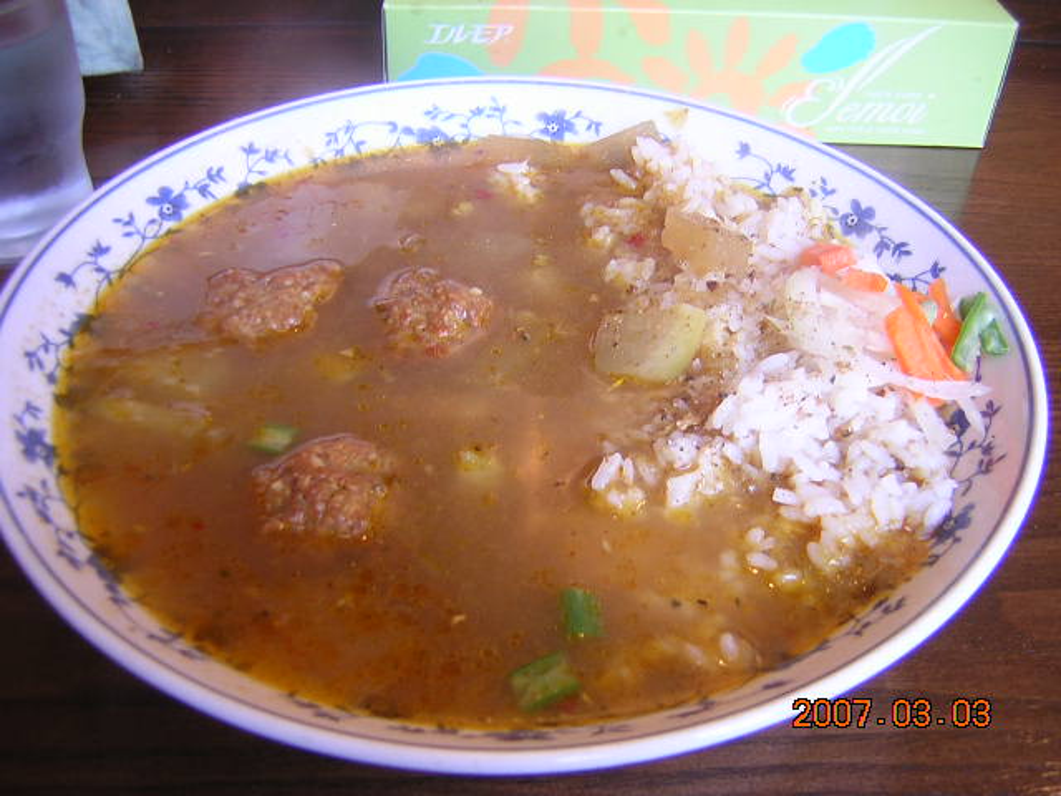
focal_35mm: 36
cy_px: 398
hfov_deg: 51.4
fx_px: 1103
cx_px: 530
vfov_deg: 39.7
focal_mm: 4.7
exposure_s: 1/13
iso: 100
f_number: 2.6
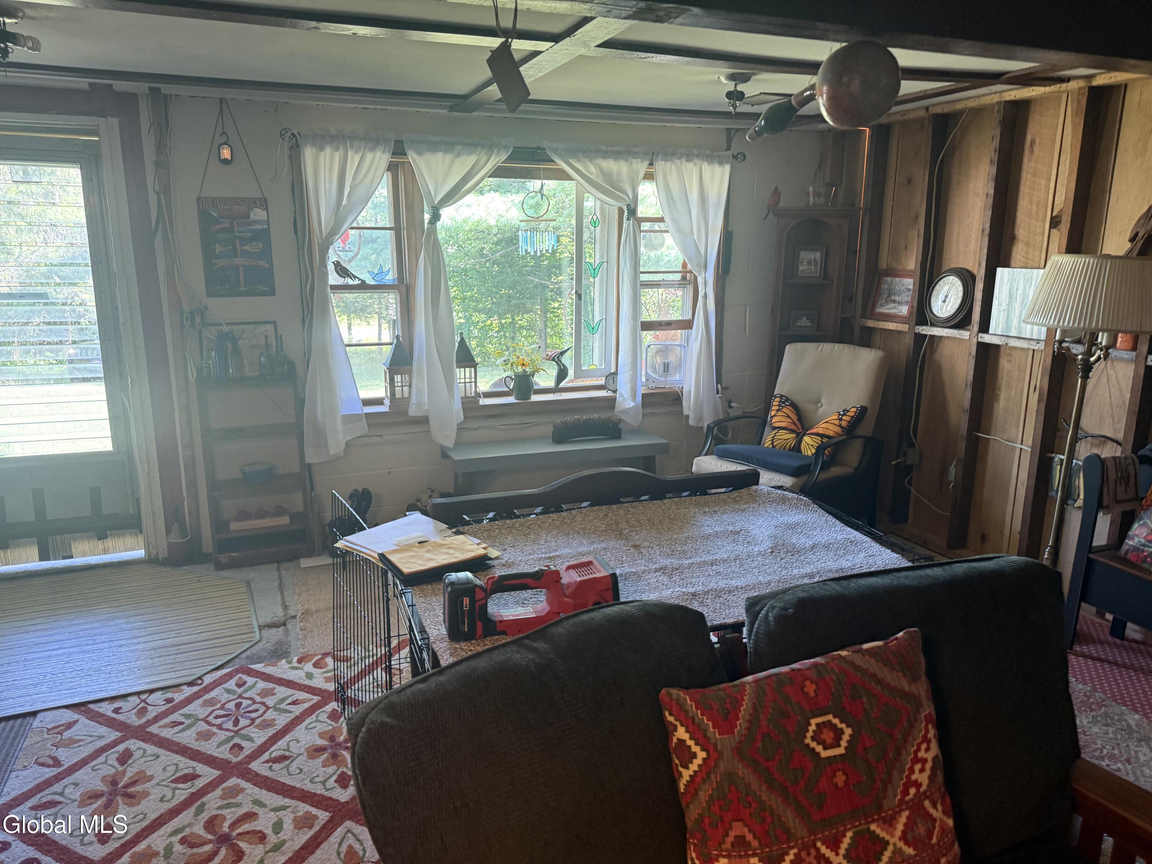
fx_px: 799
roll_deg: +2.1
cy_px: 432
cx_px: 576
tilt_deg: -9.9
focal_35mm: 24
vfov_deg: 56.8
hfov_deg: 71.6
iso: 250
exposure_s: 1/60
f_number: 1.78
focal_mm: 6.76
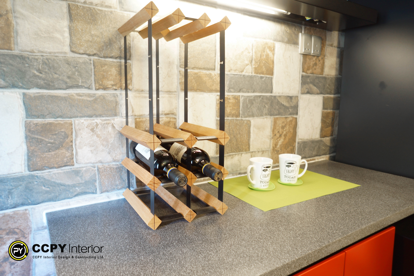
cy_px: 138
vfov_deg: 59.5
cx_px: 207
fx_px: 241
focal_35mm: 21
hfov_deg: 81.2
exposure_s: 1/60
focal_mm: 21
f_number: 7.1
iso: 1000
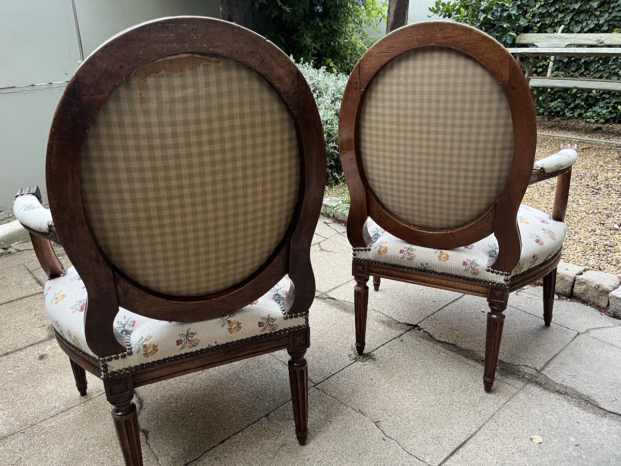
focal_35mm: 26
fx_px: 466
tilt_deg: -23.4
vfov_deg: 53.1
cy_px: 233
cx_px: 310
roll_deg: +0.3
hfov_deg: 67.3
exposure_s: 1/50
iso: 200
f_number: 1.6
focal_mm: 5.1
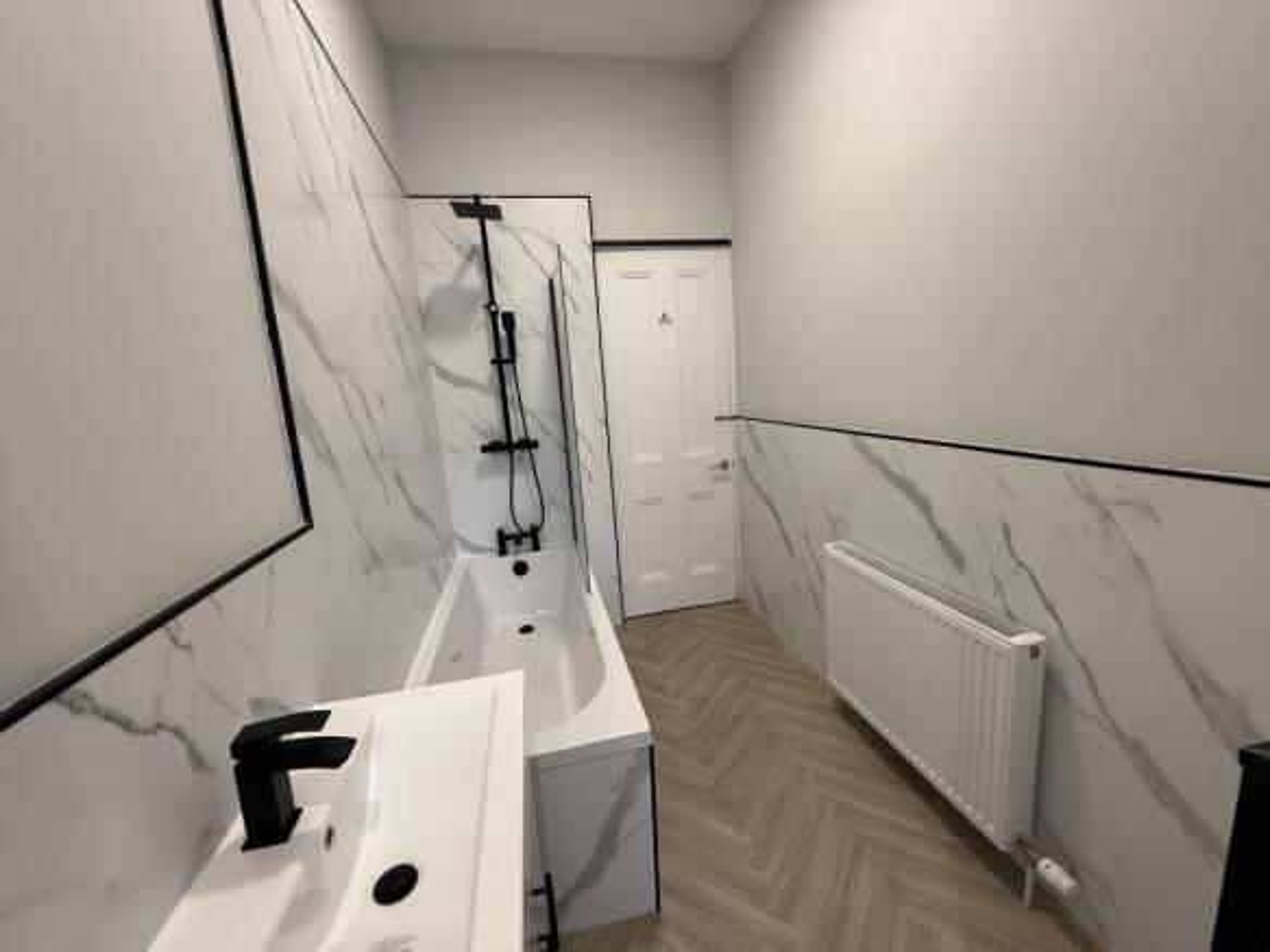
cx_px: 635
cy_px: 476
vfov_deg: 85.7
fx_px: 514
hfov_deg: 102.1
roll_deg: +3.5
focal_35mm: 14
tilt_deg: -9.9
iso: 200
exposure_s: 1/100
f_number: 2.2
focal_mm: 2.22
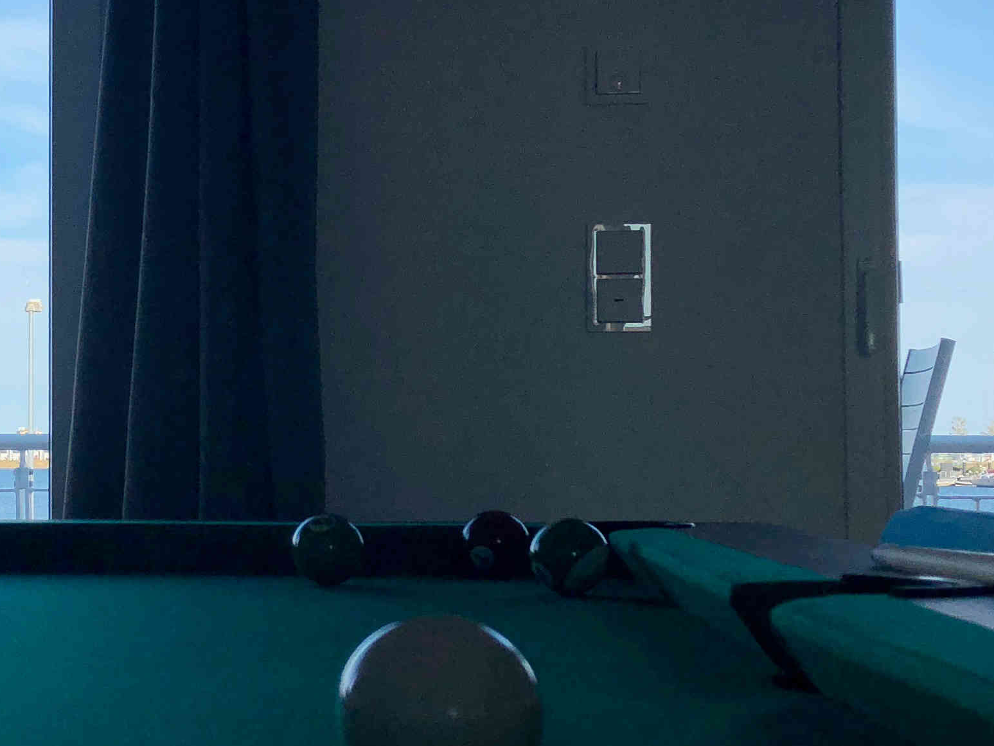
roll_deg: +0.0
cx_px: 145
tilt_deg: +2.9
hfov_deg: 26.0
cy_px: 395
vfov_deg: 20.2
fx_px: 2096
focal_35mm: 73
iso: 20
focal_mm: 3.99
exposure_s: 1/906
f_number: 1.8
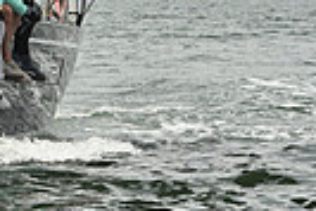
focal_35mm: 480
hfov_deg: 4.2
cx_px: -354
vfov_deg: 2.9
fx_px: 4218
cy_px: -98
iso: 320
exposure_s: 1/1600
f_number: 8
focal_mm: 110
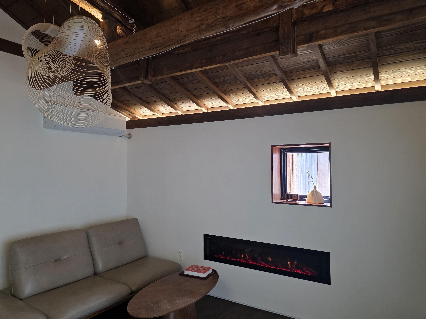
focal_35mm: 24
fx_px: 295
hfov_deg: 71.6
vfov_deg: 56.8
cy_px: 162
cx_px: 217
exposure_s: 1/120
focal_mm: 6.3
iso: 400
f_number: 1.7
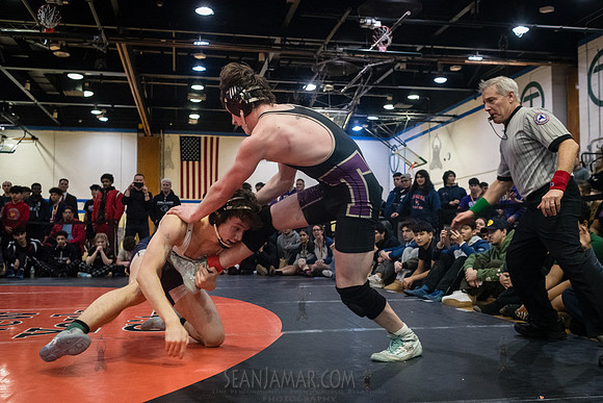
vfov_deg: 35.0
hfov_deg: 50.6
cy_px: 202
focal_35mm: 38
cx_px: 316
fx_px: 638
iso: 8000
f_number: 4
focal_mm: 35
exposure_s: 1/400
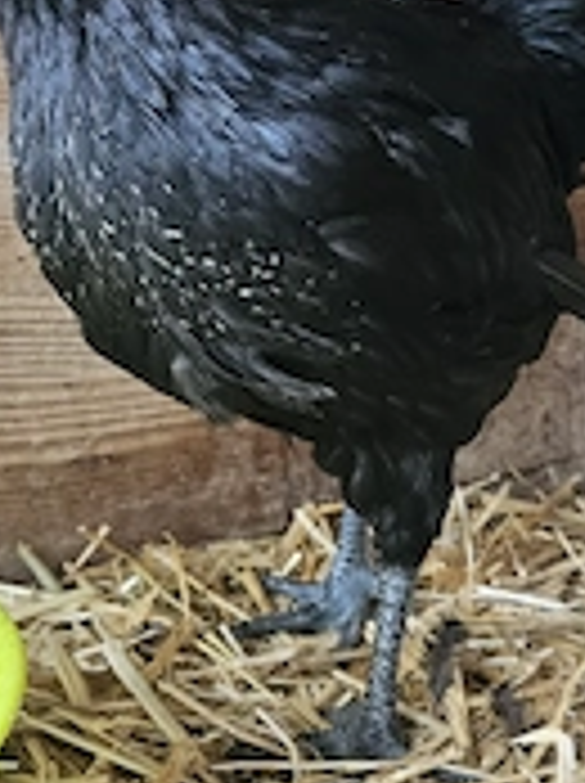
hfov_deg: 27.4
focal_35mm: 53
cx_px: 360
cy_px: 369
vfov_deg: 36.2
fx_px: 1197
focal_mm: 5.4
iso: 320
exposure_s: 1/101
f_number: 1.8
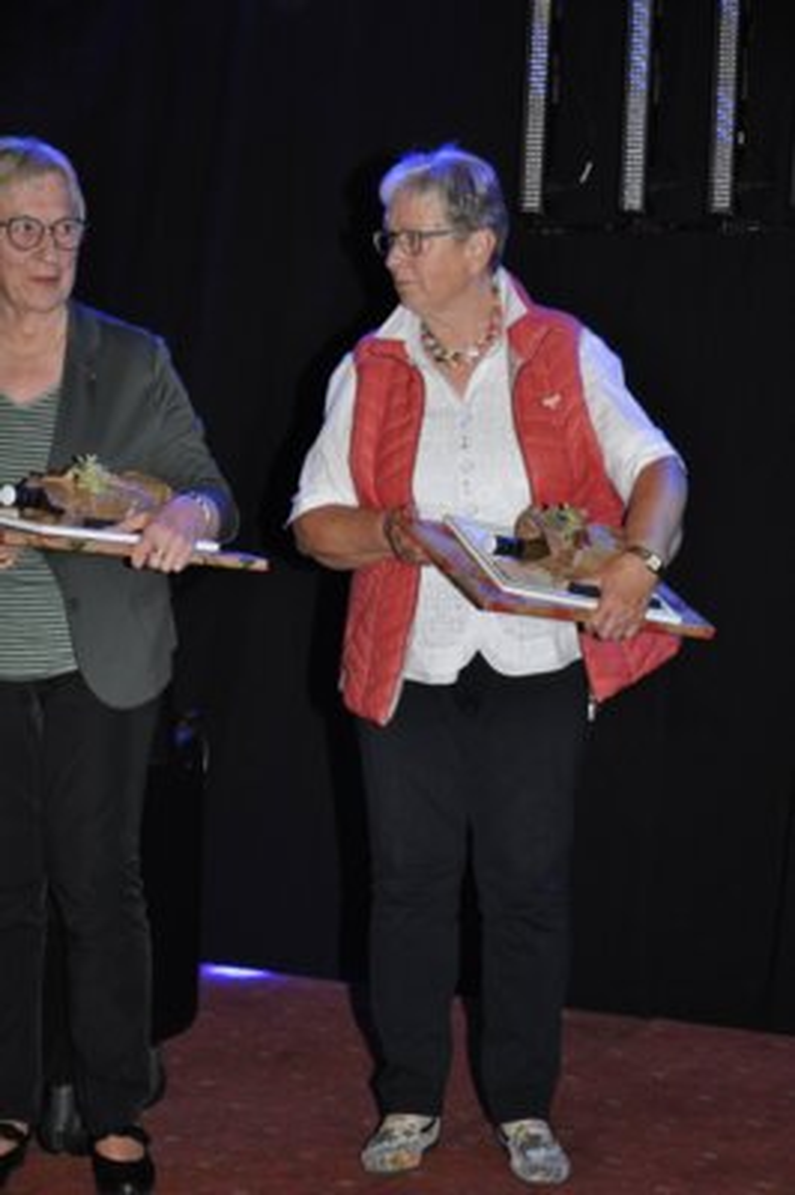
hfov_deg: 15.7
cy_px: 598
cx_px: 398
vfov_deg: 23.4
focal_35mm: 87
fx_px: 2887
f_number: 5
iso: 800
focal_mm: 58
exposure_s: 1/60
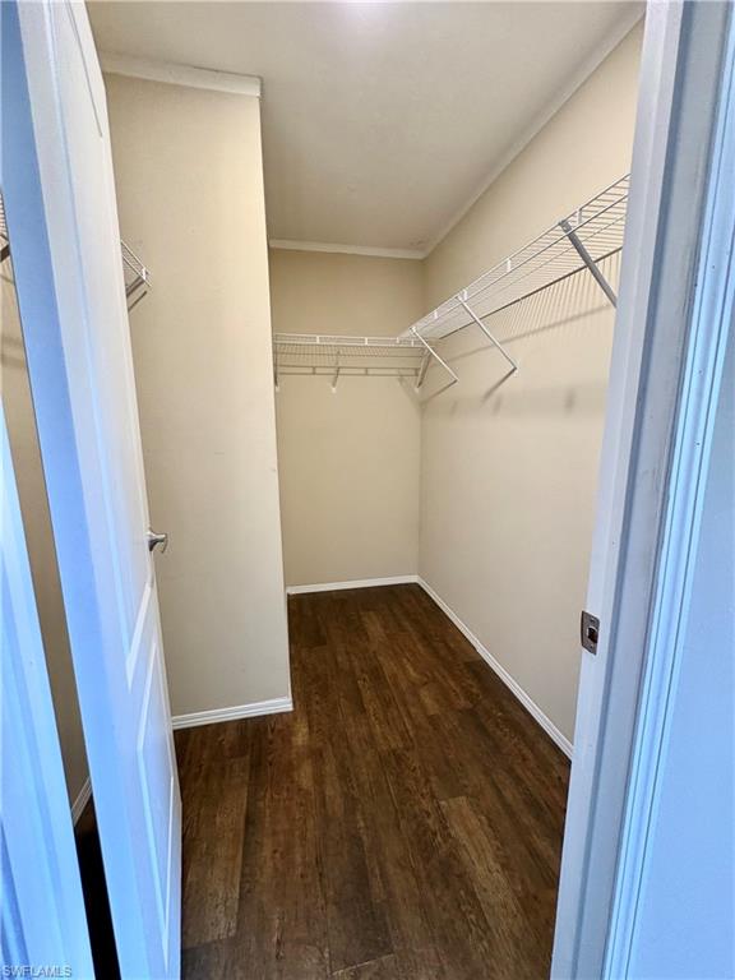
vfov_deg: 102.1
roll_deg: -0.2
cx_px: 368
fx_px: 396
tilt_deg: -9.5
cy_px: 490
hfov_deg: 85.7
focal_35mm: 14
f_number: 2.2
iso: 250
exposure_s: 1/60
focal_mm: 2.22
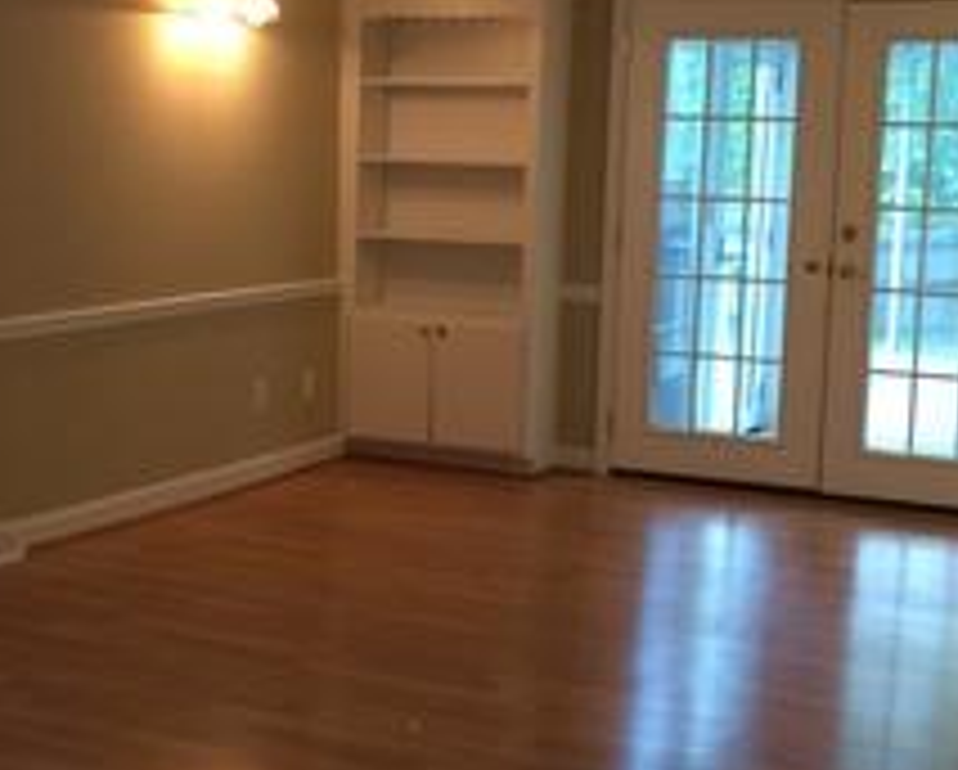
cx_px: 355
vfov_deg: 22.5
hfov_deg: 27.8
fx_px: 1931
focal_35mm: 68
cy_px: 387
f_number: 2.2
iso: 64
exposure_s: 1/30
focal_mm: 4.15
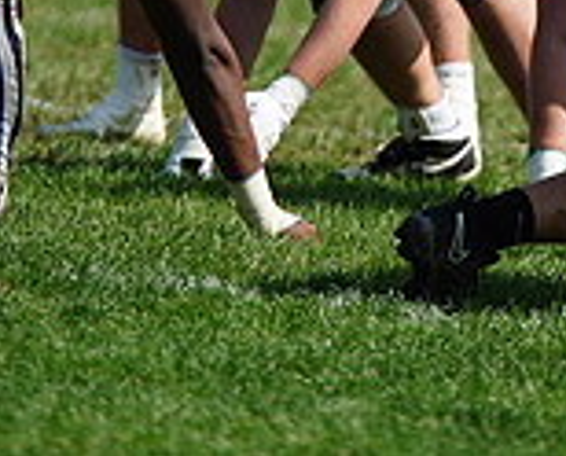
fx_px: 17768
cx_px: 507
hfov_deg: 1.8
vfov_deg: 1.5
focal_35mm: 1058
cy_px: -252
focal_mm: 300
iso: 400
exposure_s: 1/6400
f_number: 2.8
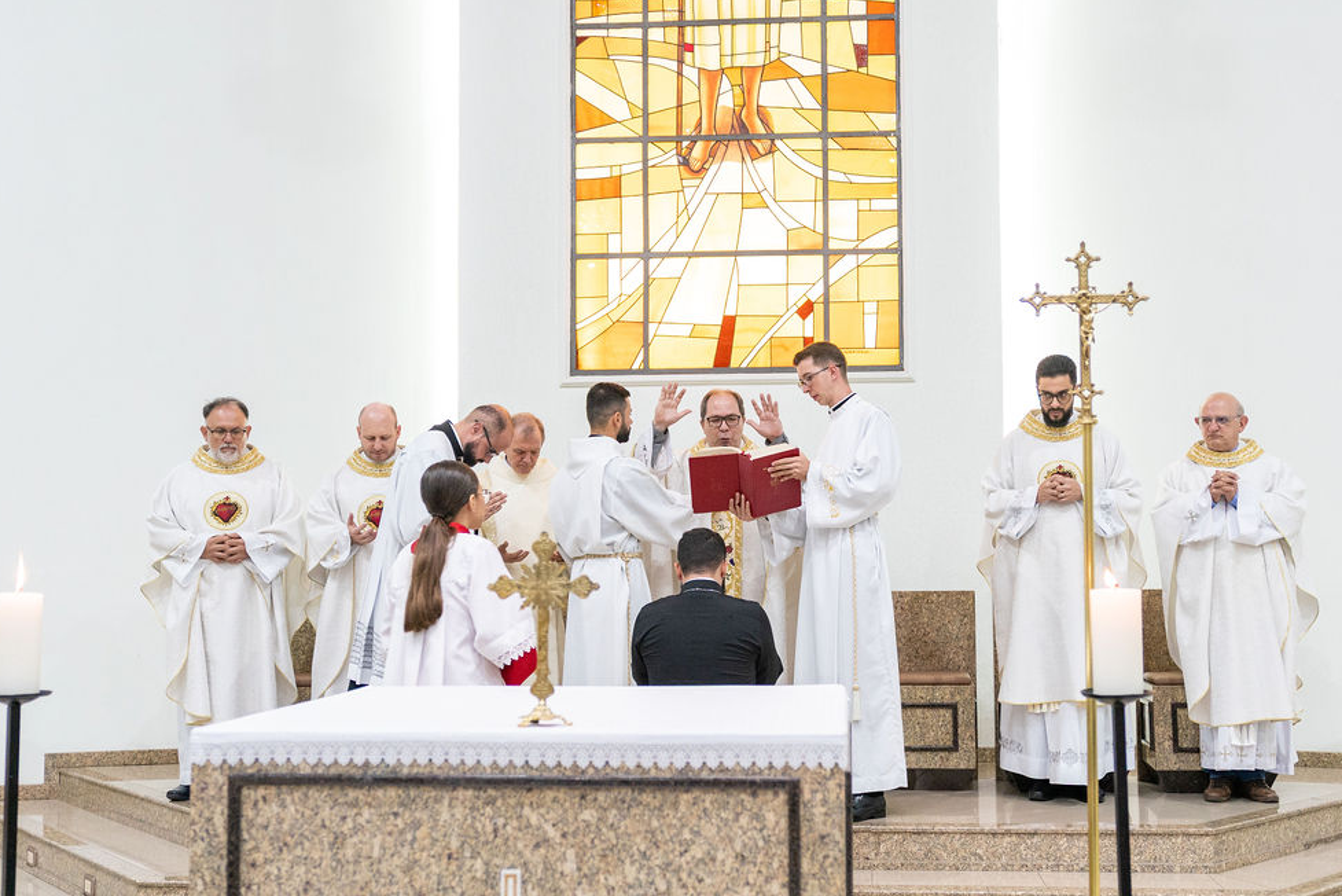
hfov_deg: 44.5
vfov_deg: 30.5
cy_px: 464
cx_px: 694
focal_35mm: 44
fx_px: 1641
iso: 1600
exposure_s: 1/125
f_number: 2.8
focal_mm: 28
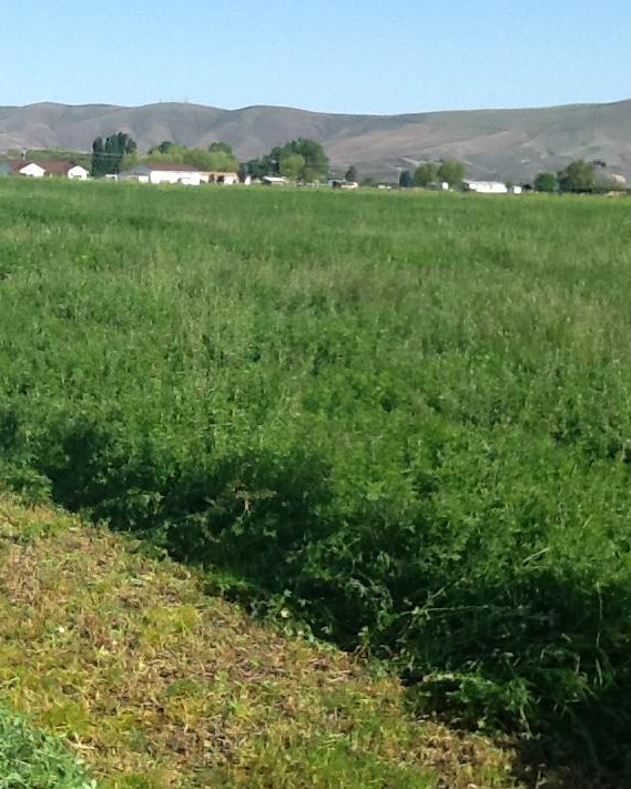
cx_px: 193
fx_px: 1354
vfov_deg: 32.5
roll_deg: -1.1
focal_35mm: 58
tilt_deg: -7.2
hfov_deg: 26.0
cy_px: 395
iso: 40
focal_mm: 2.03
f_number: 2.4
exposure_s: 1/923
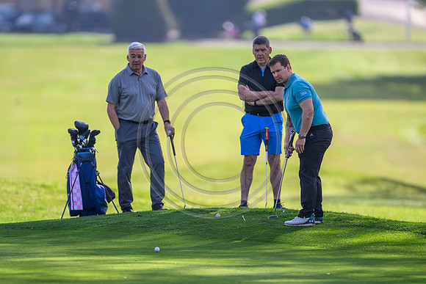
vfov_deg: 3.4
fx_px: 4734
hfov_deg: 5.2
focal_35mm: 400
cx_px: 213
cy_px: 142
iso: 500
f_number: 2.8
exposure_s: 1/3200
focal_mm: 400
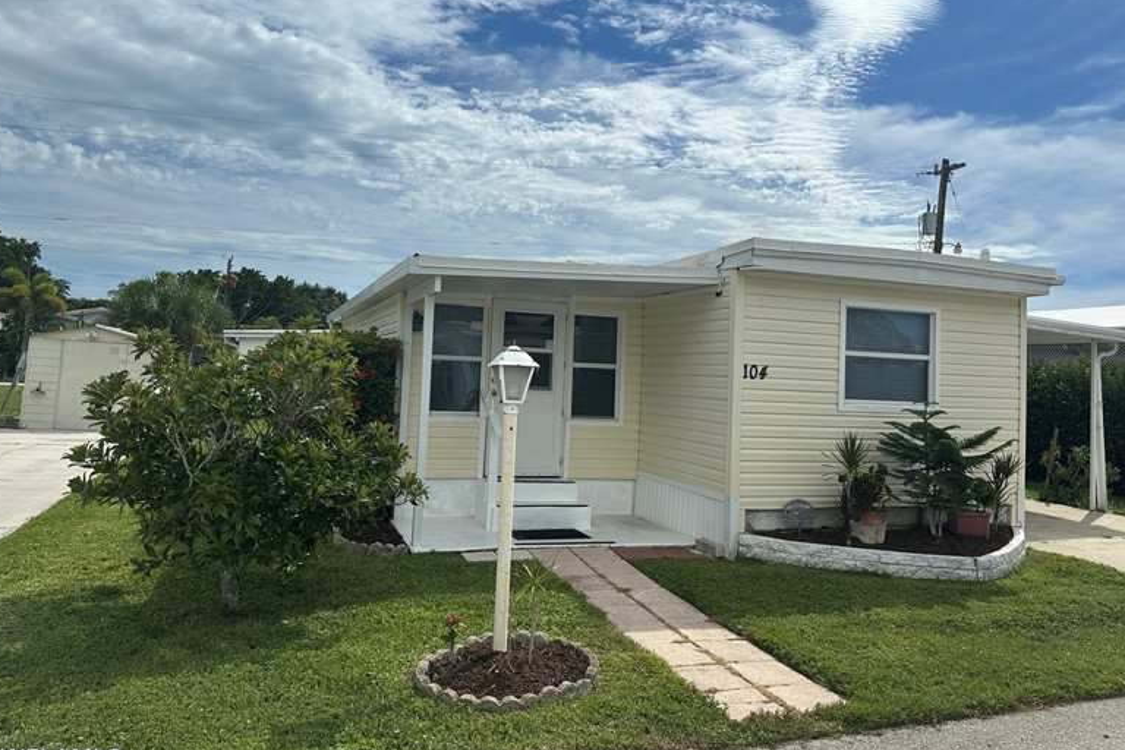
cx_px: 564
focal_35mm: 26
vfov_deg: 49.5
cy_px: 338
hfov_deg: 69.4
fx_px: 812
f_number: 1.78
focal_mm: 6.86
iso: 100
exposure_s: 1/15625
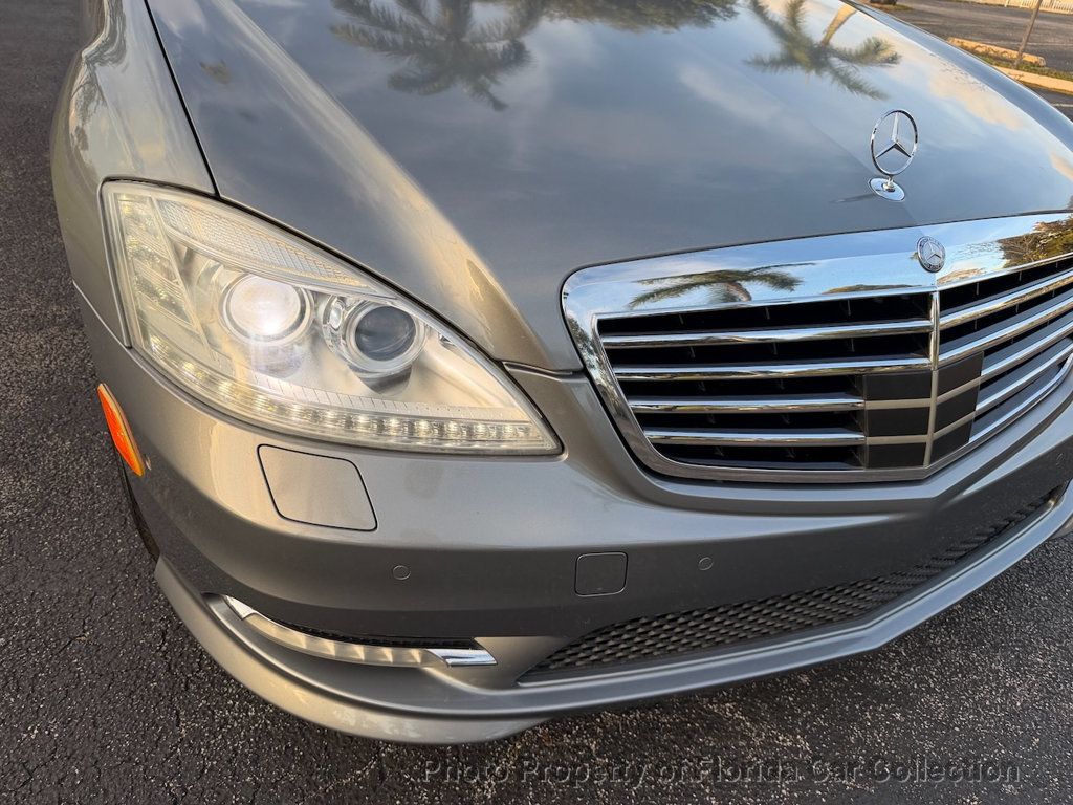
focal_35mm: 24
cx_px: 536
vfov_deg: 56.8
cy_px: 402
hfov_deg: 71.6
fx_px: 744
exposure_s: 1/765
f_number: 1.78
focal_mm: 6.76
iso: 100
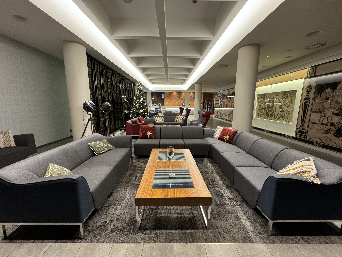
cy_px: 128
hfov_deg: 102.1
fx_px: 138
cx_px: 171
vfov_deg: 85.7
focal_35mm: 14
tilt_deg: -10.1
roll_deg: -0.3
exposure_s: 1/49
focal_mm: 2.22
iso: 500
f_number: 2.2
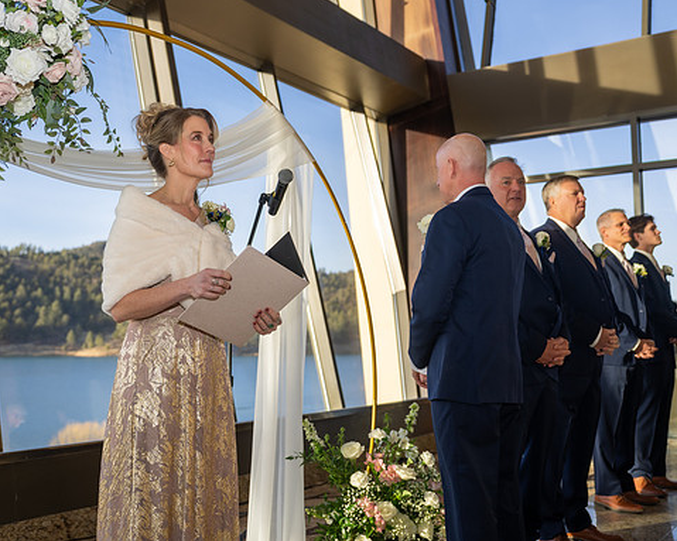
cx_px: 279
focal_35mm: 41
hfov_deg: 44.6
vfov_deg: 36.4
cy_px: 244
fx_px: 821
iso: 100
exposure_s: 1/320
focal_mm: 32
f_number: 2.8
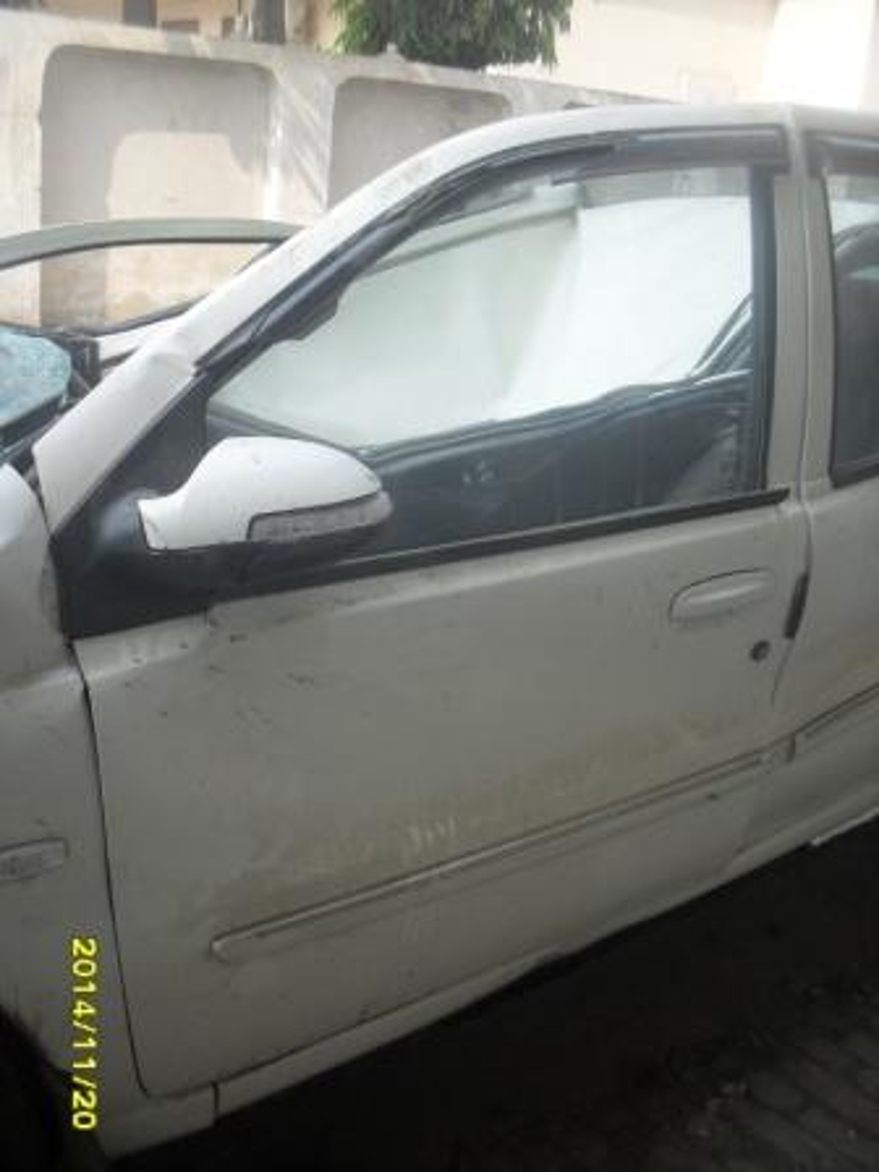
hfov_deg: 37.7
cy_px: 586
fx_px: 1287
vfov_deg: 49.0
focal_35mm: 38
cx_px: 440
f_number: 8.3
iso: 80
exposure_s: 1/180
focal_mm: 6.3
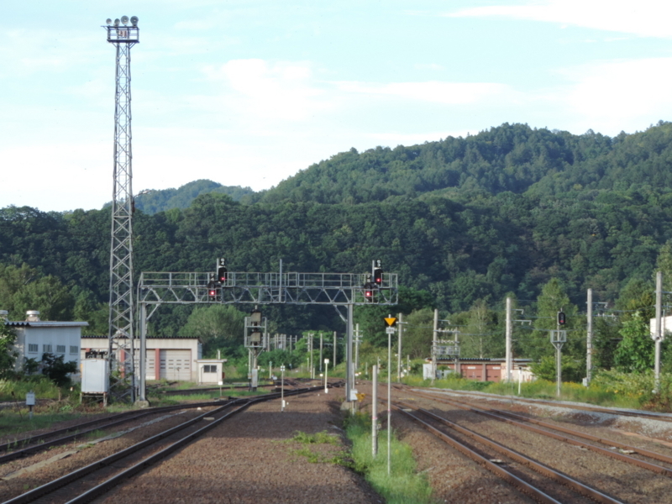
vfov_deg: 11.0
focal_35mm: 135
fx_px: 2621
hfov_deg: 14.6
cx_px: 336
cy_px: 252
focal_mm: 24
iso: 80
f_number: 4.3
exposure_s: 1/125
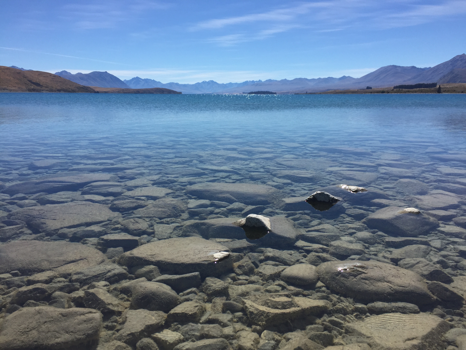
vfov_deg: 48.2
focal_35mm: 29
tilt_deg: -11.3
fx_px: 390
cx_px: 233
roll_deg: +0.7
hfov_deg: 61.7
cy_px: 175
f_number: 2.2
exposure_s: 1/3300
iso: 32
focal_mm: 4.15
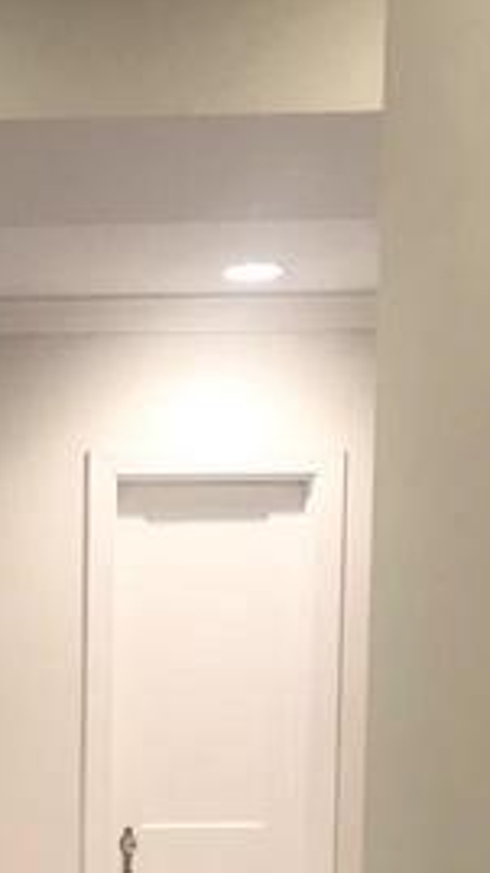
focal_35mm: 87
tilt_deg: -5.9
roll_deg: +1.3
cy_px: 928
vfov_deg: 23.2
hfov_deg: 13.0
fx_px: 2013
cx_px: -273
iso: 40
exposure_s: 1/15
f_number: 1.8
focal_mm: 3.99
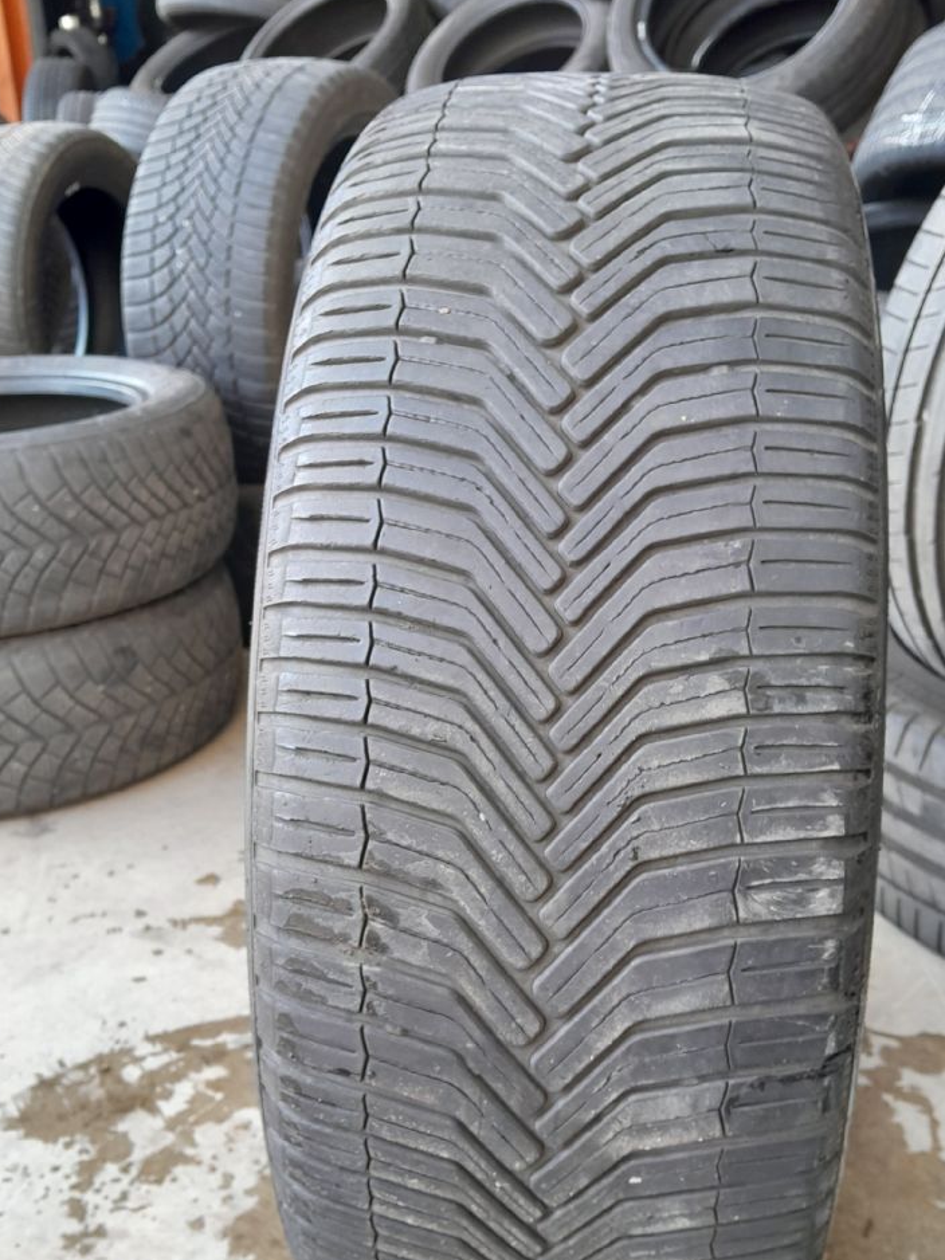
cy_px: 714
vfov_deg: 51.2
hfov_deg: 39.6
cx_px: 461
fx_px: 1311
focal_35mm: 36
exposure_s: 1/50
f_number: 1.8
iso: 40
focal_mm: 3.98
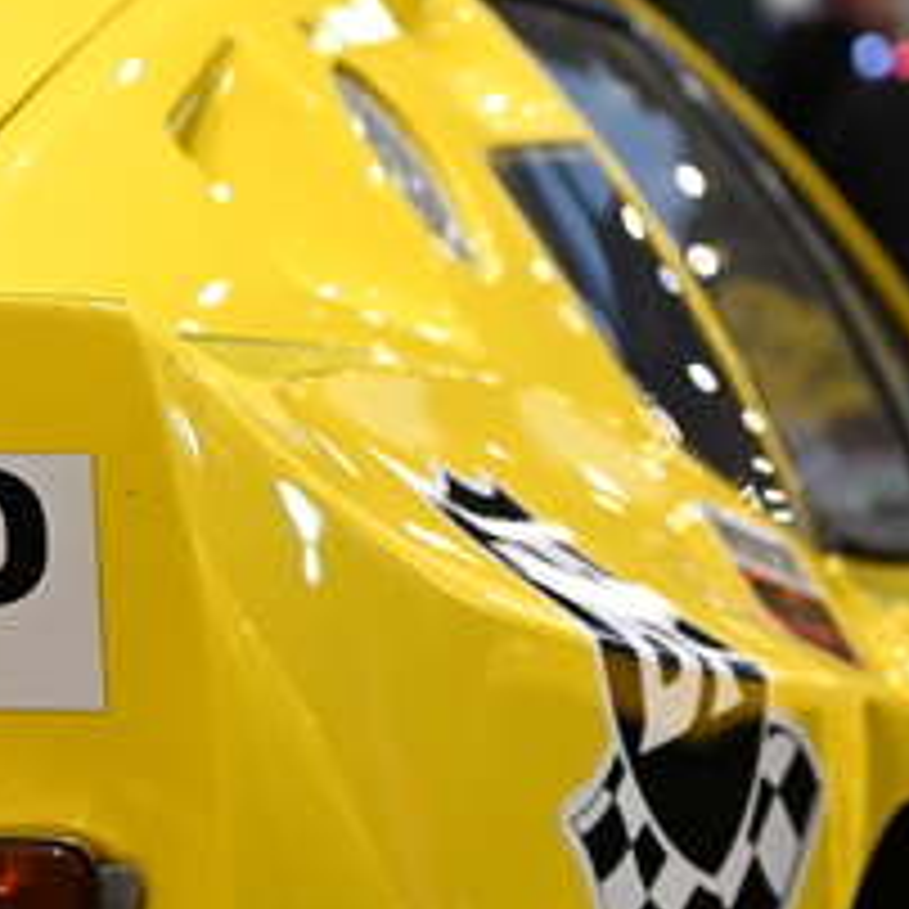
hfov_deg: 7.4
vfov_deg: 7.4
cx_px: 378
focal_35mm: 235
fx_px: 6982
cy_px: 680
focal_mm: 70
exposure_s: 1/125
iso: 800
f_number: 4
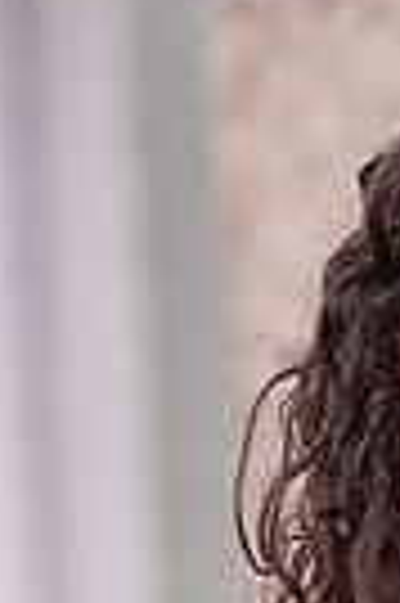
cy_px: 1206
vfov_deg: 4.4
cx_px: 694
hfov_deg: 3.0
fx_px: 7686
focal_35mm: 460
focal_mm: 106
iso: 100
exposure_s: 1/160
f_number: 4.5
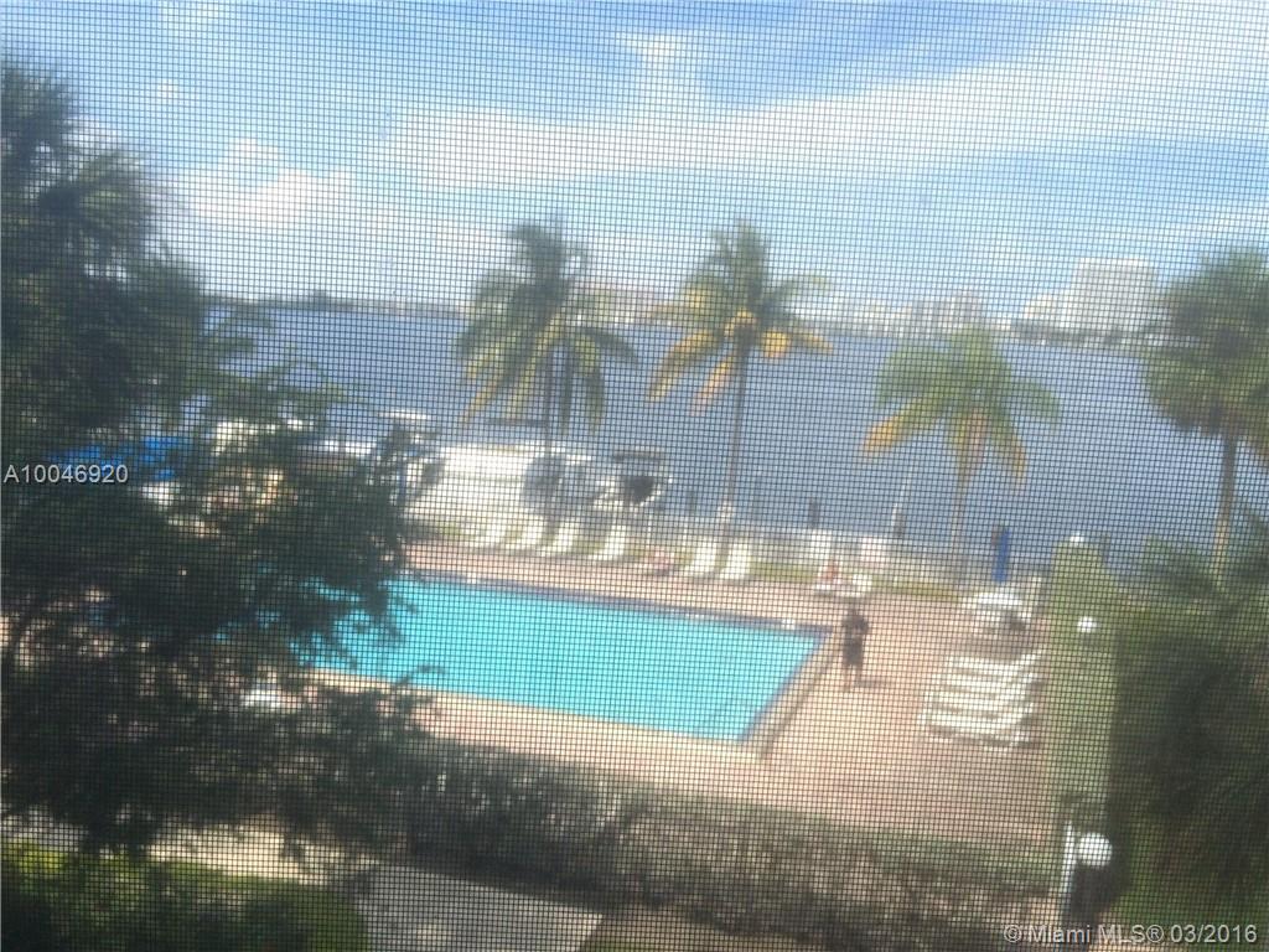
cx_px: 634
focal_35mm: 29
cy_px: 476
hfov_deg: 61.7
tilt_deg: -9.0
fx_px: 1063
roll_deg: -0.9
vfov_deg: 48.2
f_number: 2.2
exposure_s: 1/954
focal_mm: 4.15
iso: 32
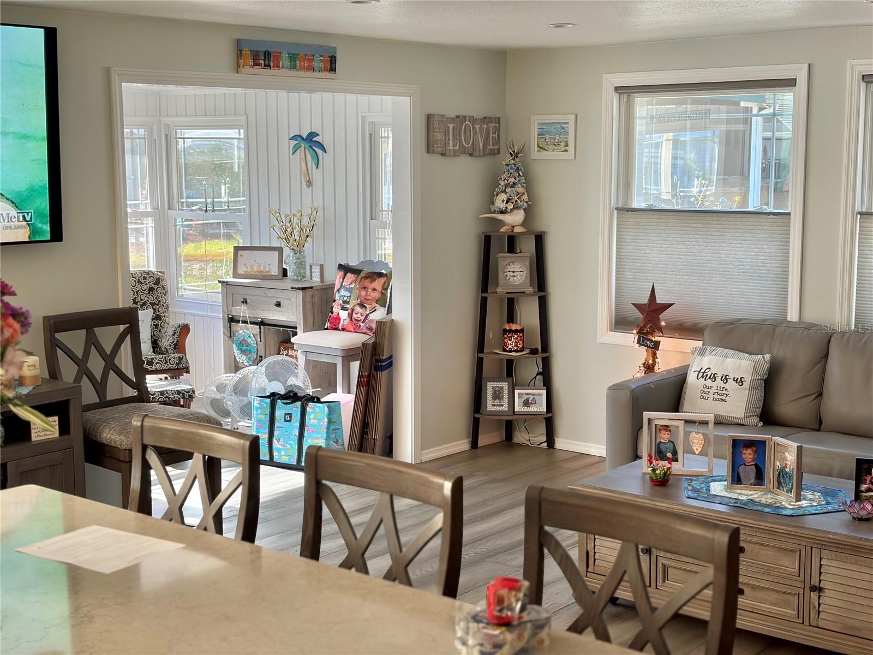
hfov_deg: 36.8
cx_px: 436
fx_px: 1311
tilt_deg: -7.4
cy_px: 328
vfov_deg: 28.0
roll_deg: +0.5
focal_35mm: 52
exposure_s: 1/60
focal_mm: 5.96
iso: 64
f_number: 1.6
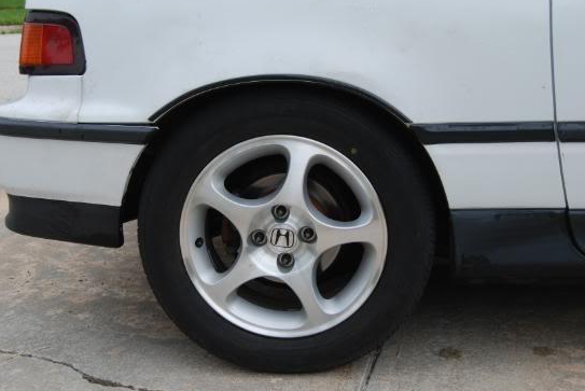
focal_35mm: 53
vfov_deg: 25.6
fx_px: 862
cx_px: 292
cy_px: 182
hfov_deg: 37.5
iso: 100
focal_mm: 30
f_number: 5.6
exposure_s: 1/125
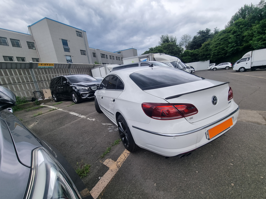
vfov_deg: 85.6
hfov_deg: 101.9
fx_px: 108
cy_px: 106
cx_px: 143
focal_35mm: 14
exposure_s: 1/610
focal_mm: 2.2
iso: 50
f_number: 2.2
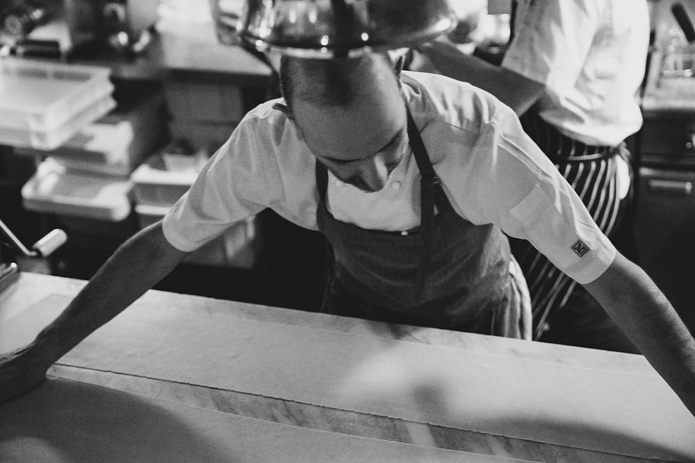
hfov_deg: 36.9
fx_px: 1043
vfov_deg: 25.1
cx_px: 348
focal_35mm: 54
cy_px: 232
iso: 32000
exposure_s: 1/250
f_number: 2.8
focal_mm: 54
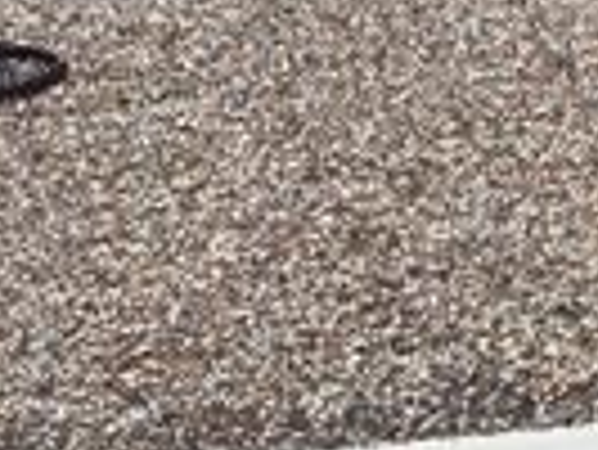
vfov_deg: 6.3
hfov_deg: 8.4
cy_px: -682
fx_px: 3890
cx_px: 1135
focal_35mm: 225
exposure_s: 1/400
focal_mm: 6.9
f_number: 4.5
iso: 80
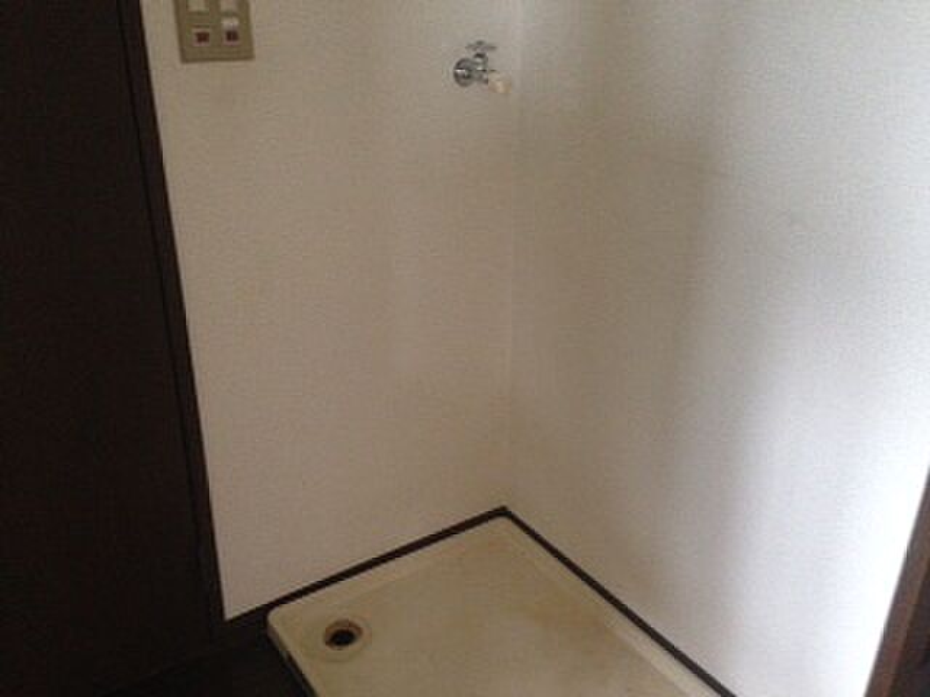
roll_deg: +0.4
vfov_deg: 42.9
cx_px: 465
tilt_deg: -24.8
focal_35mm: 33
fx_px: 887
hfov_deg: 55.4
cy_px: 348
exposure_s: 1/17
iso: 400
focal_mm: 4.12
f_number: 2.4
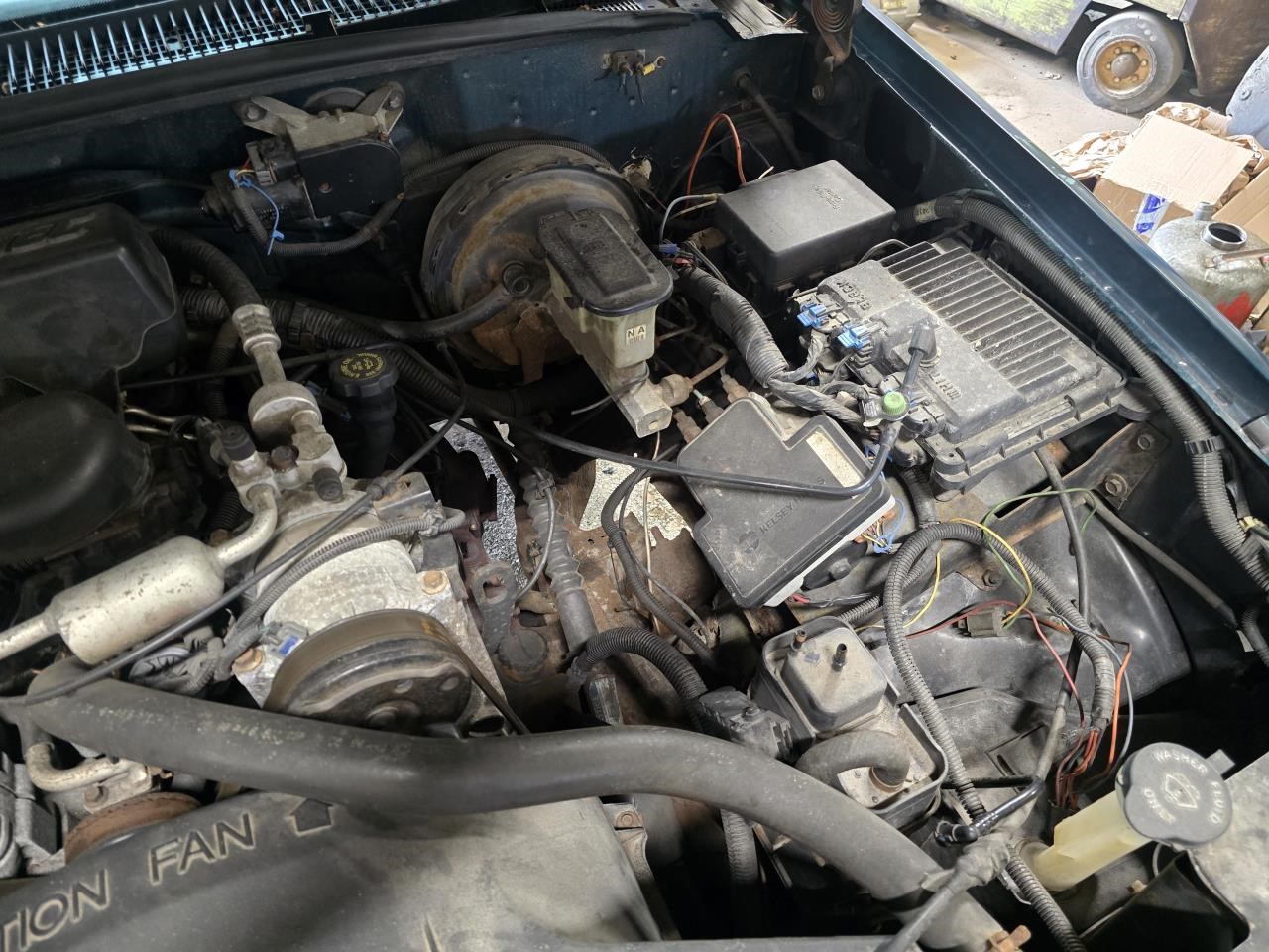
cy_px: 476
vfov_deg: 58.9
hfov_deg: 73.9
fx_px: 843
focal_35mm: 23
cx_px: 634
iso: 1000
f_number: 1.7
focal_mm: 6.3
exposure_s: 1/60
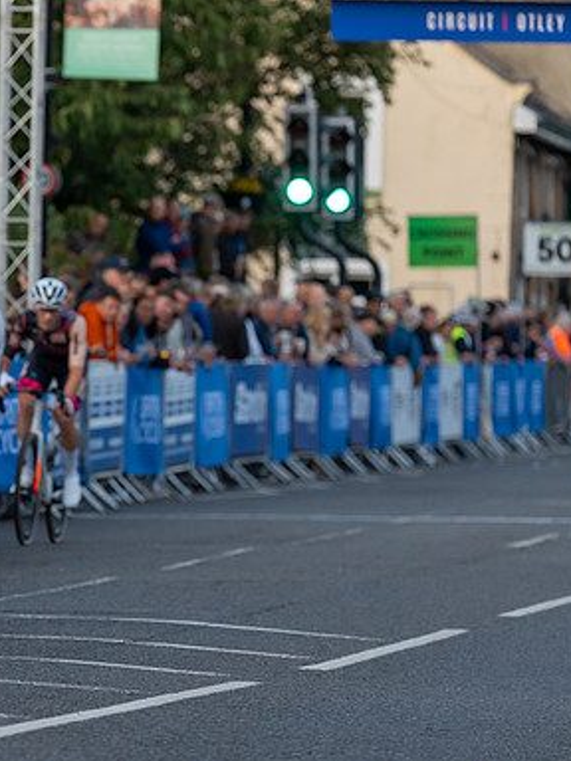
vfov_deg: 5.9
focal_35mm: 338
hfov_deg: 4.4
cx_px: -241
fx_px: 7434
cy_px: 413
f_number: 3.2
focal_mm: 152
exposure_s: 1/800
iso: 1000
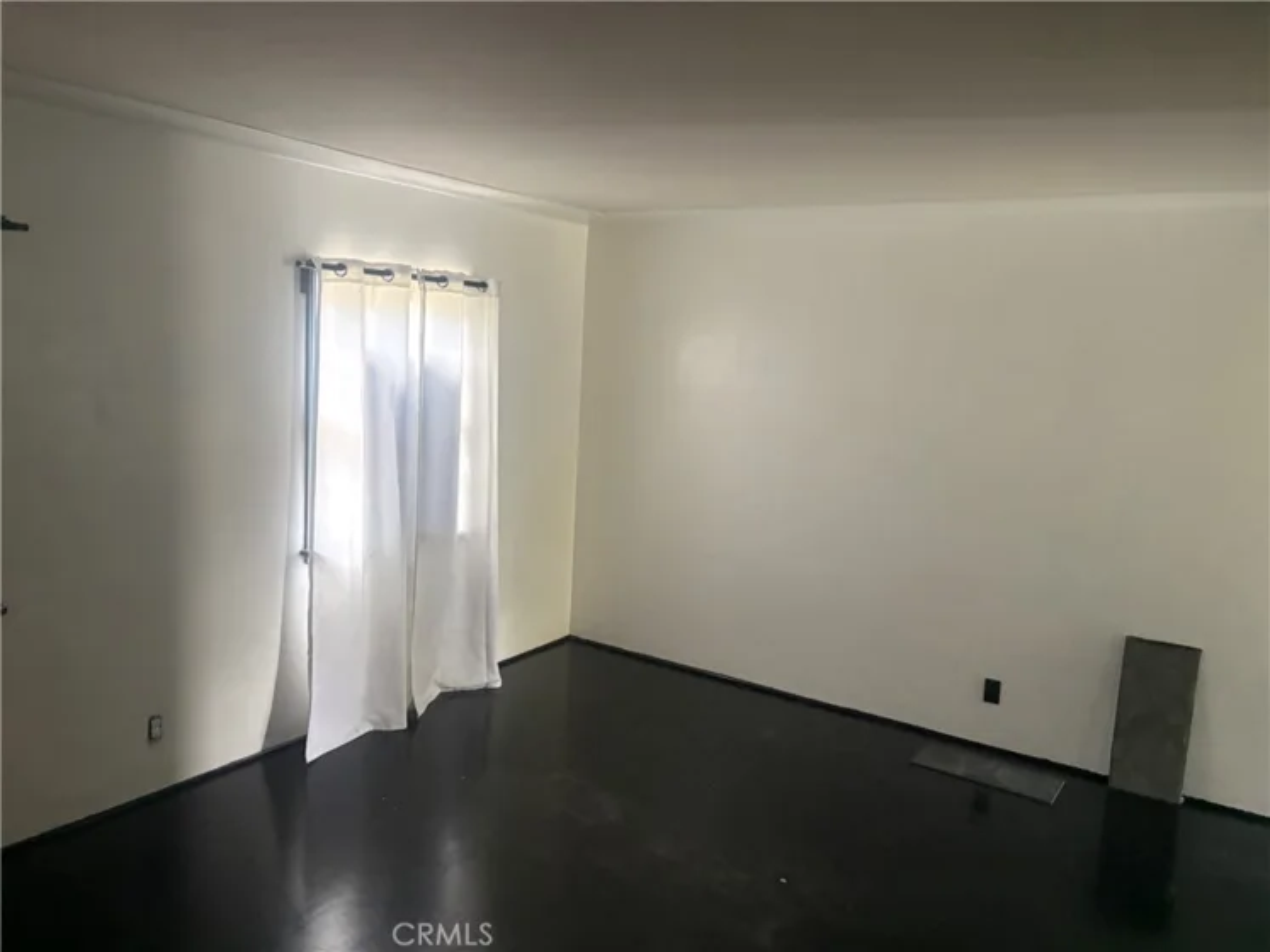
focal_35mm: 26
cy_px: 476
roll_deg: -2.4
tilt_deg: -6.4
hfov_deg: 67.3
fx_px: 954
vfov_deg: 53.1
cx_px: 635
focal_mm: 5.96
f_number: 1.6
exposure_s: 1/60
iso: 500
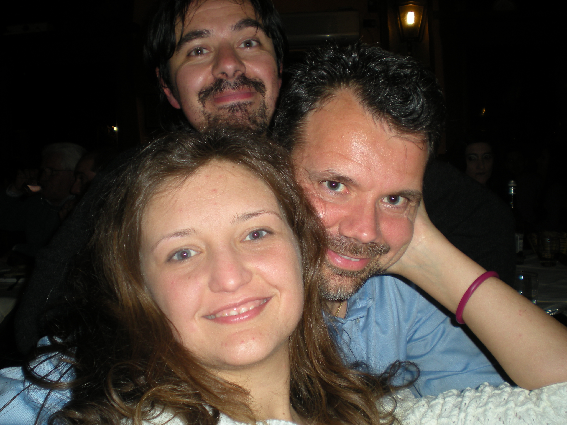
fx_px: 639
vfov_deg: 36.8
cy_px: 211
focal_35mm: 39
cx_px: 286
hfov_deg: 47.9
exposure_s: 1/60
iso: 64
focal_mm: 6.3
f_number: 3.1
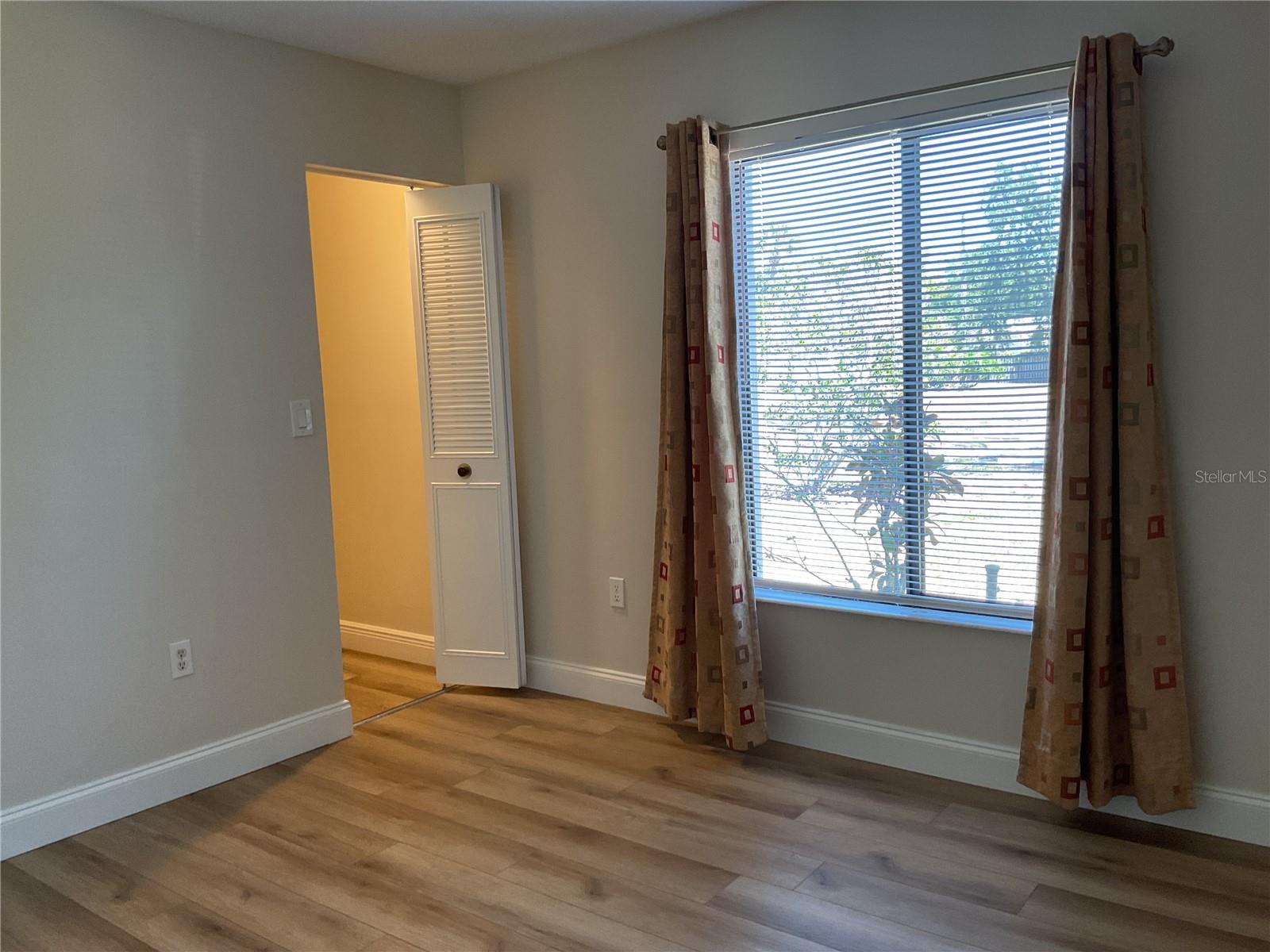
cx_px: 635
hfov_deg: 61.7
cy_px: 476
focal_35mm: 29
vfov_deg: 48.2
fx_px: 1064
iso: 40
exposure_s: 1/60
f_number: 1.8
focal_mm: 3
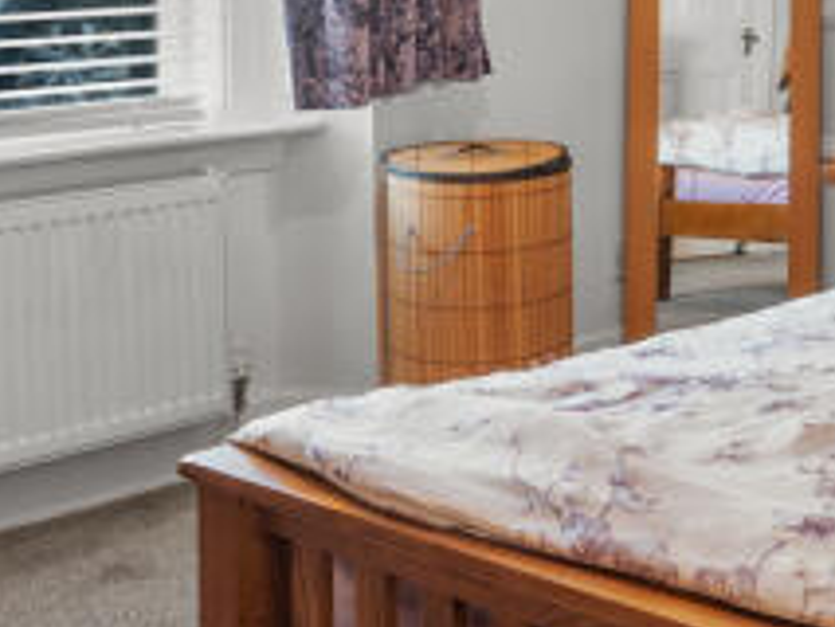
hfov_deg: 24.5
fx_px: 1786
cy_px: -180
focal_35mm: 74
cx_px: 929
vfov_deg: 18.6
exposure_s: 1.3
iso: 250
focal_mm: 16
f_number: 9
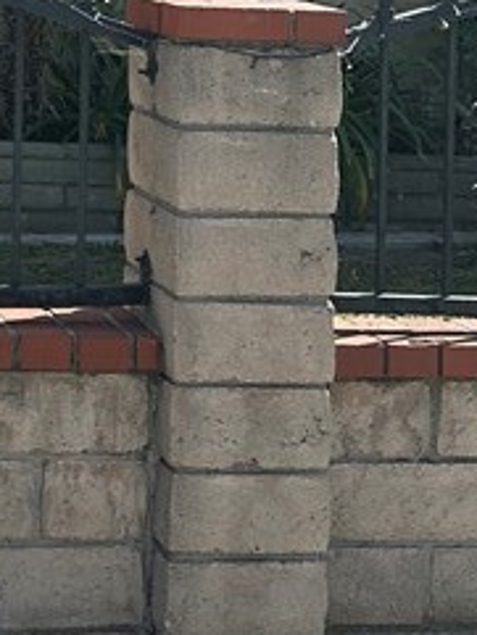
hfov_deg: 13.8
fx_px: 1872
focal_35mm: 102
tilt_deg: +1.9
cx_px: -200
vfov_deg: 18.0
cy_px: -198
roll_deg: -3.0
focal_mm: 6.86
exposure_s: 1/3597
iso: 80
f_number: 1.78
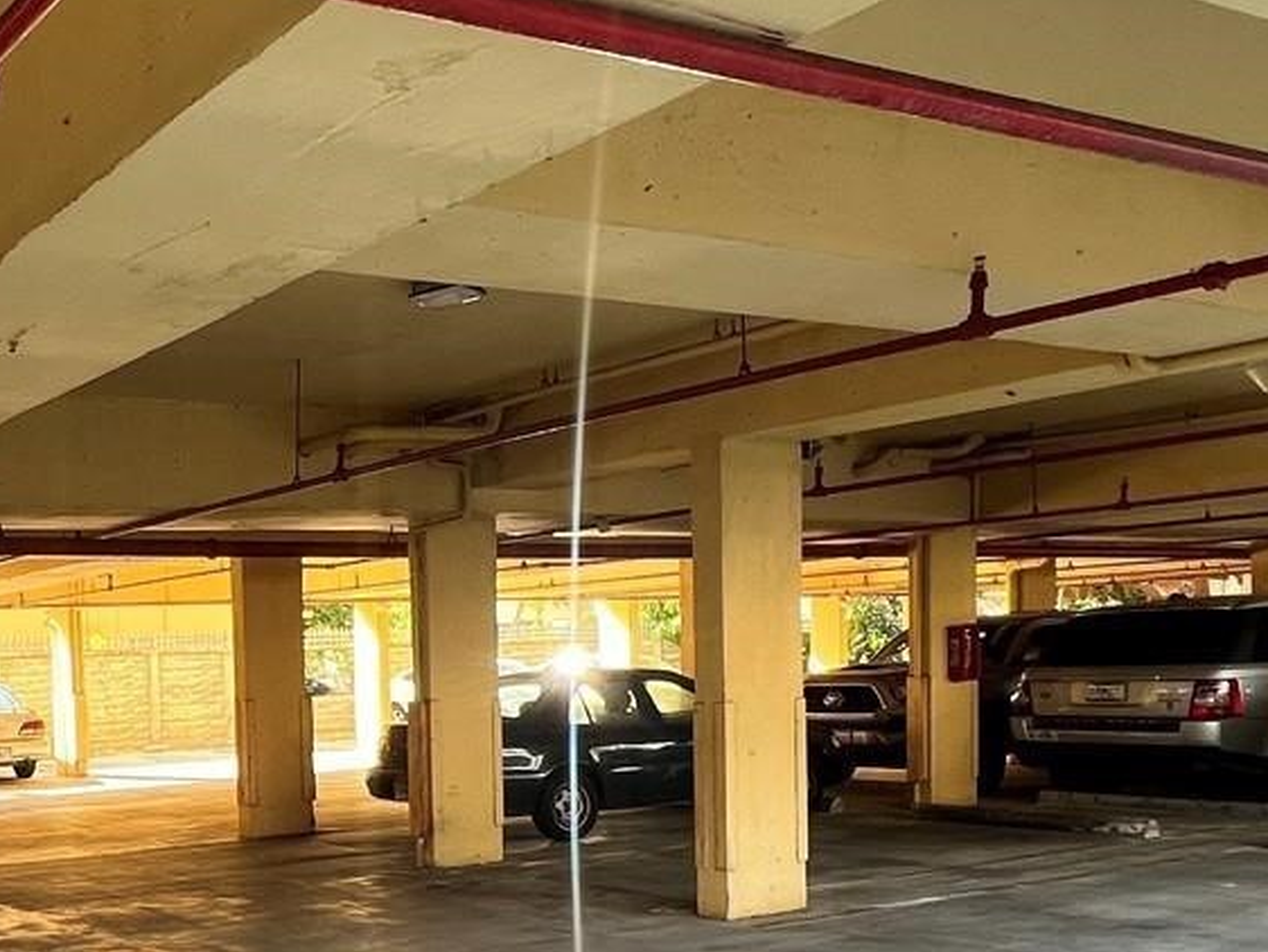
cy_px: 756
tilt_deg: -2.2
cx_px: 156
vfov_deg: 37.4
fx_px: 1356
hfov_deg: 45.9
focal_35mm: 37
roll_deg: +2.4
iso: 40
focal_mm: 1.57
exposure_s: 1/99
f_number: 1.8
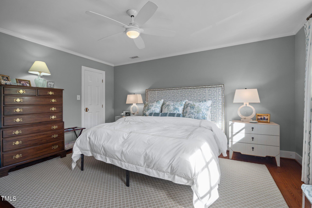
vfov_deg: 73.7
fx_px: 139
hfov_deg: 96.7
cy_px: 104
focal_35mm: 16
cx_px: 156
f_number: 8
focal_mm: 16
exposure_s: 1/6
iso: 400
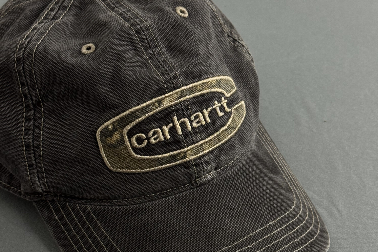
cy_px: 158
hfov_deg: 30.1
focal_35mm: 67
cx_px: 189
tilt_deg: -44.3
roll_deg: -2.5
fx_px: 703
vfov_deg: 20.3
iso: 125
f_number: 1.78
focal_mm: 6.76
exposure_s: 1/60
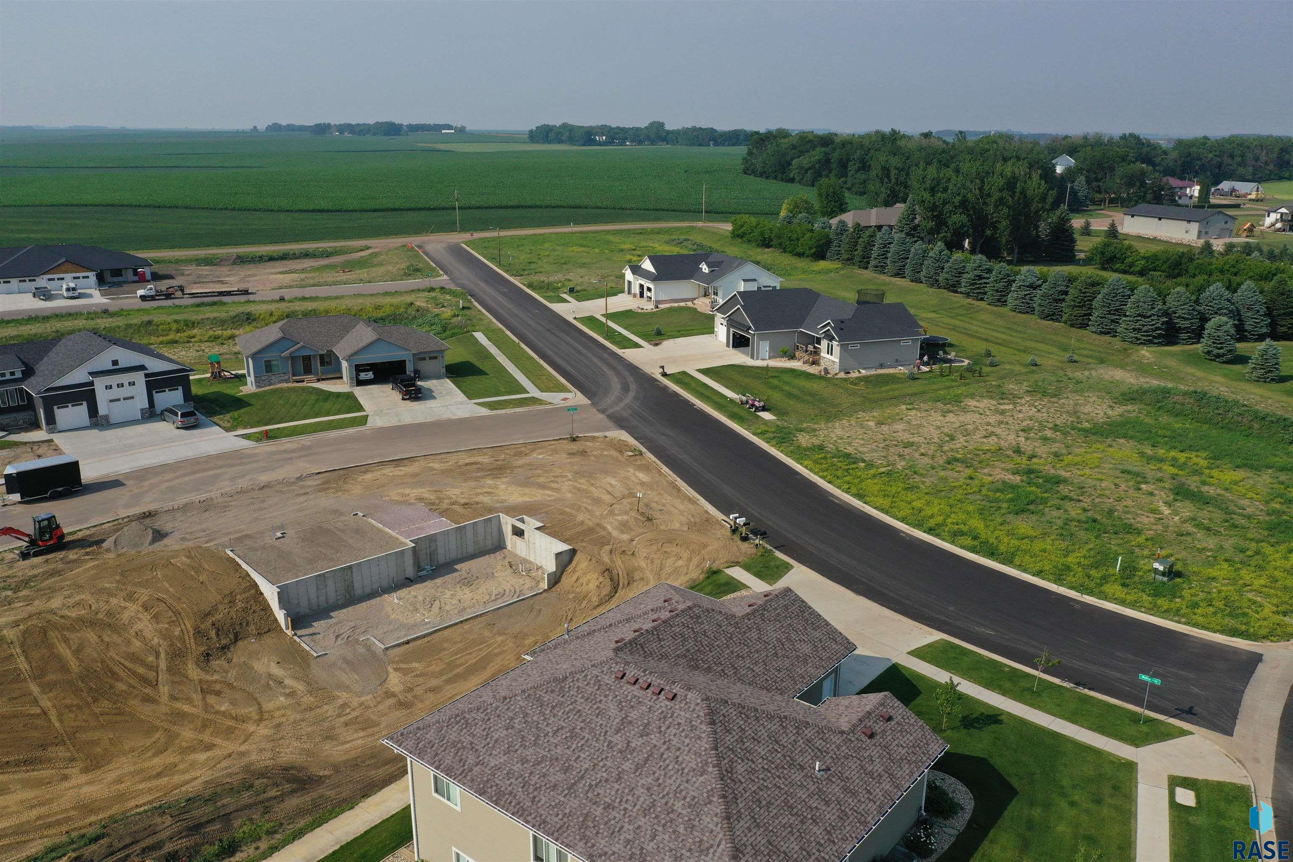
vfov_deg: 46.4
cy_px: 431
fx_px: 1006
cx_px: 646
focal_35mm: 28
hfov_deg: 65.5
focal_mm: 10.26
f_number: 5.6
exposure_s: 1/100
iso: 200
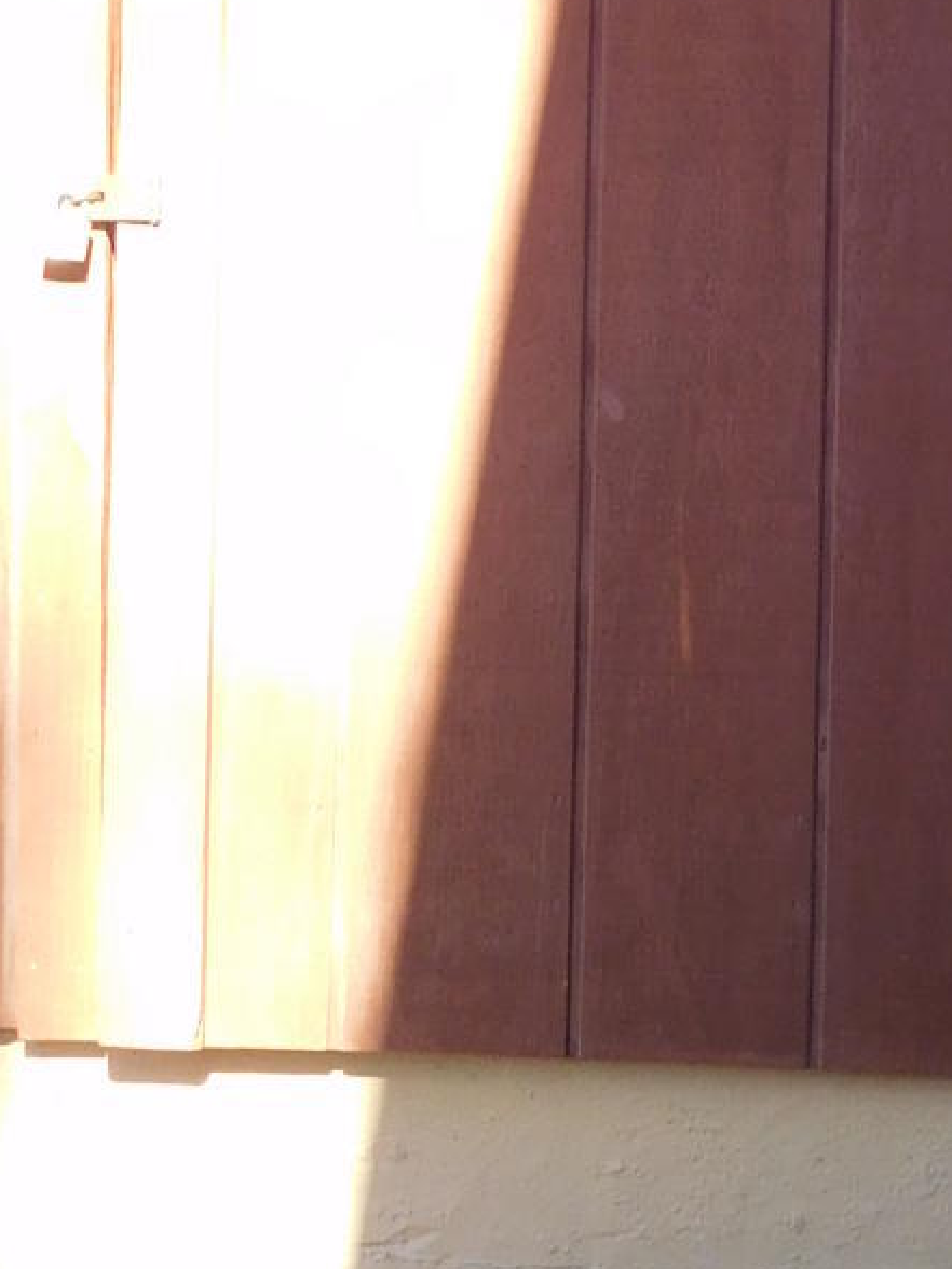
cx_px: 874
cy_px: -50
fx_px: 5610
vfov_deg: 12.7
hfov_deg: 9.7
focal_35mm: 153
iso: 125
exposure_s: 1/60
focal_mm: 8
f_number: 4
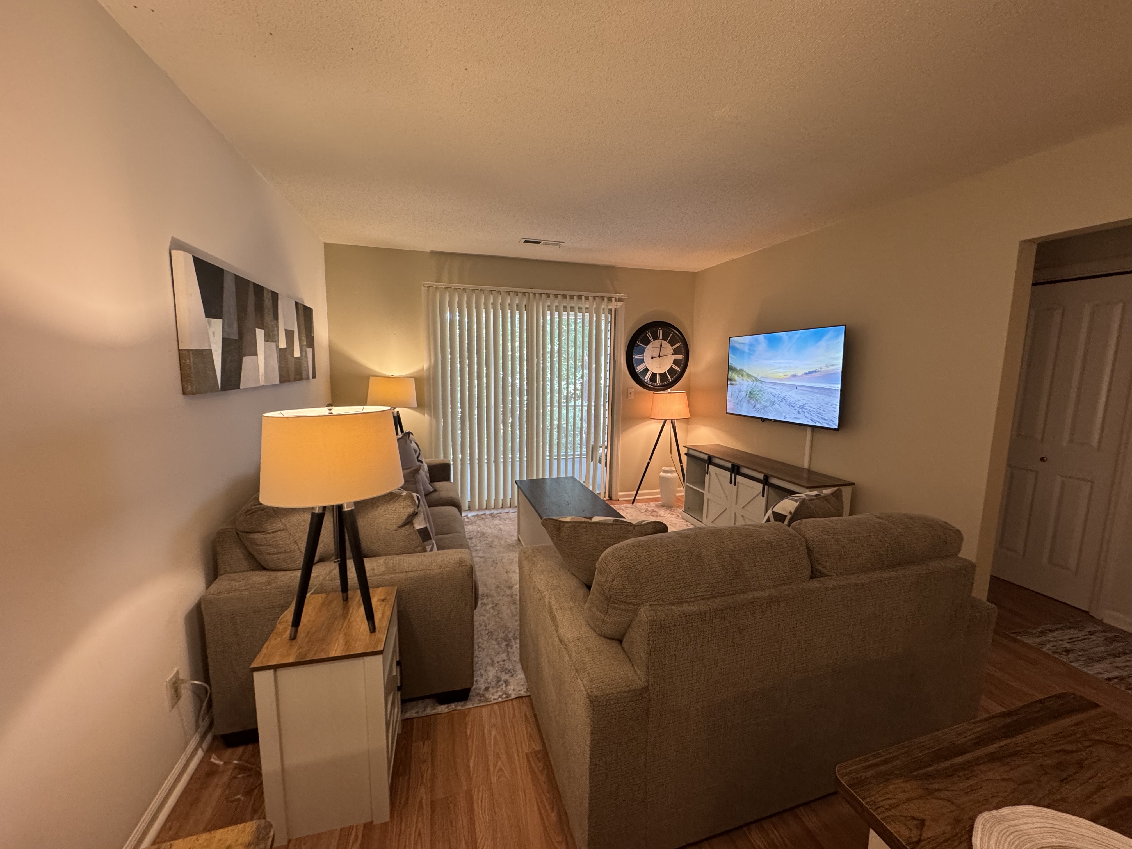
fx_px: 458
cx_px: 566
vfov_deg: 85.7
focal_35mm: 14
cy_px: 424
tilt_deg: -7.3
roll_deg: -1.4
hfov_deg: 102.1
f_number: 2.2
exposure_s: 1/60
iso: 250
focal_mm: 2.22
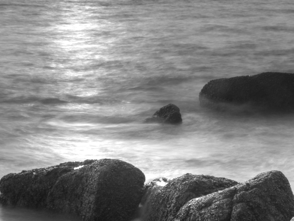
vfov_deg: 15.9
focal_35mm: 93
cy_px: 96
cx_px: 268
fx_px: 790
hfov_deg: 20.6
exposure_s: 2.5
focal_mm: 18
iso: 100
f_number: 22
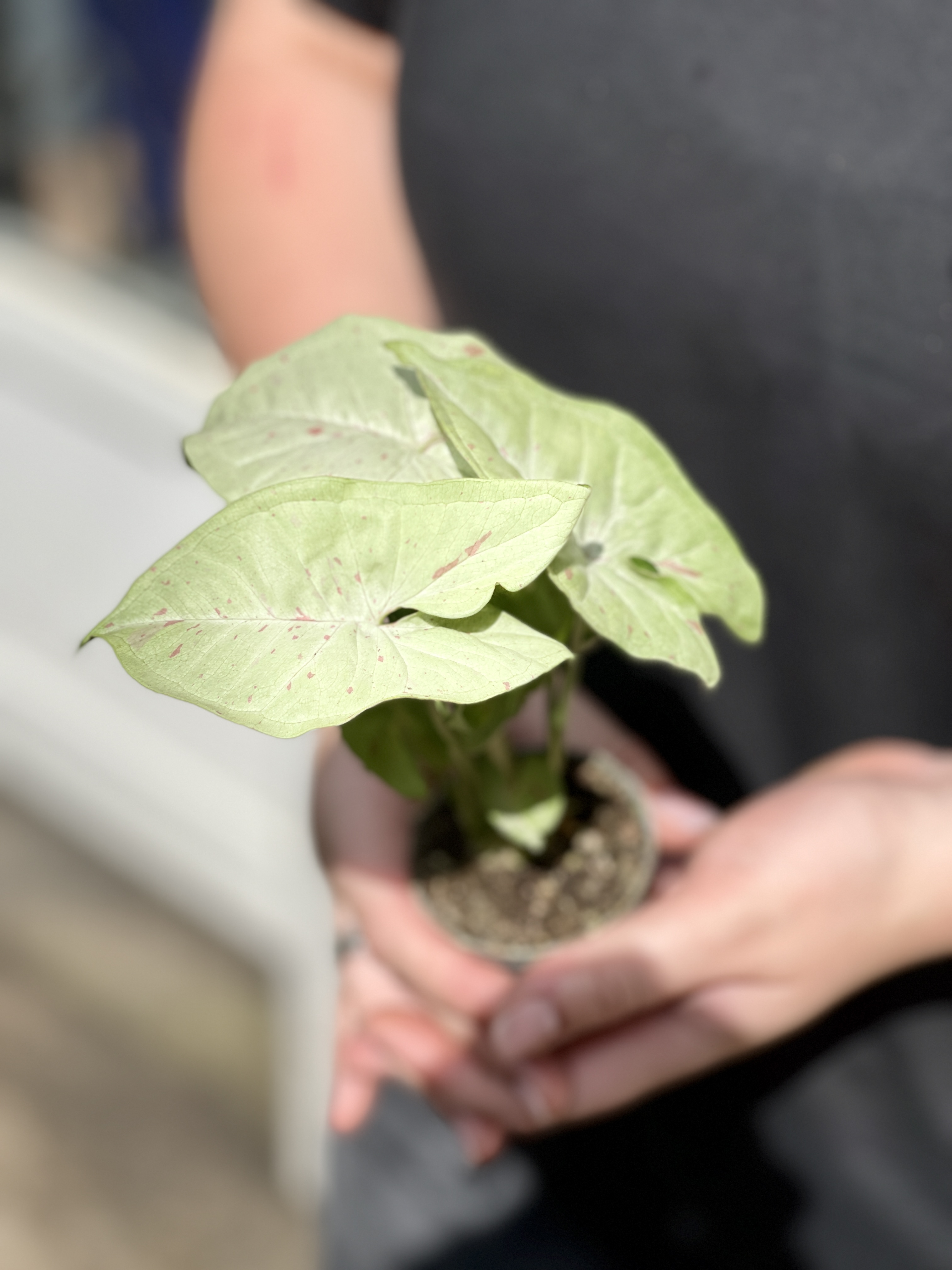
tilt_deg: -35.7
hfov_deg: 22.9
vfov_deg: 30.3
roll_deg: -1.1
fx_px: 2347
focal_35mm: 64
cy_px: 635
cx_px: 476
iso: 32
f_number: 2.2
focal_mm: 7.5
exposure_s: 1/1623
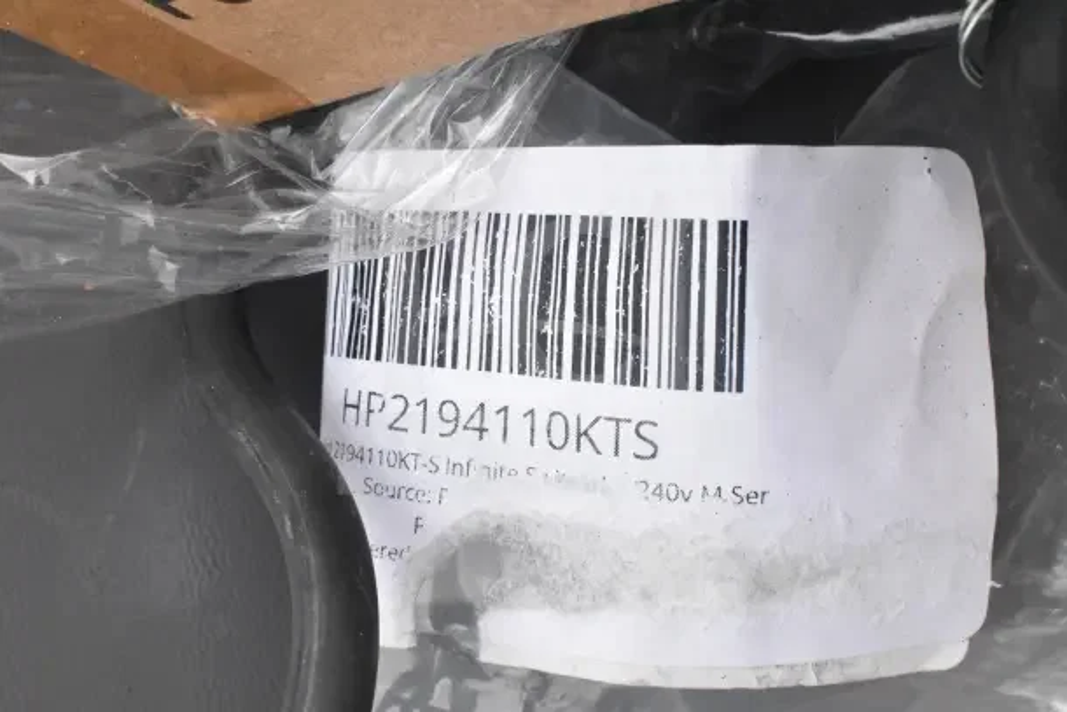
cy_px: 356
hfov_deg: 43.6
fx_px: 1334
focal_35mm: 45
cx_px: 534
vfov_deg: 29.9
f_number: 14
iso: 6400
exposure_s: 1/800
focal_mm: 30
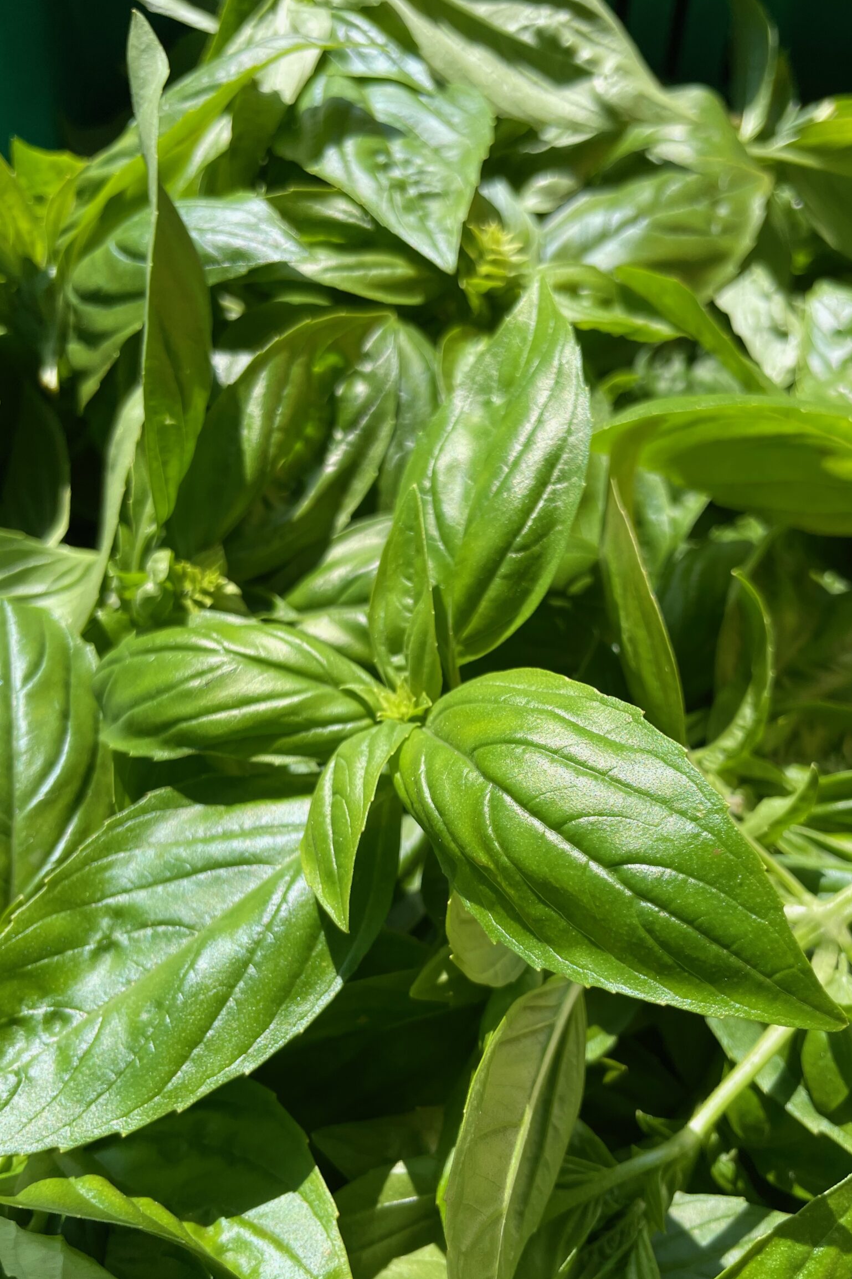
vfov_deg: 61.8
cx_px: 496
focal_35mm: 30
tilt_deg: -59.0
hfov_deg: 43.4
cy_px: 704
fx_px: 1065
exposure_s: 1/2020
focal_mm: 4.2
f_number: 1.6
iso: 32
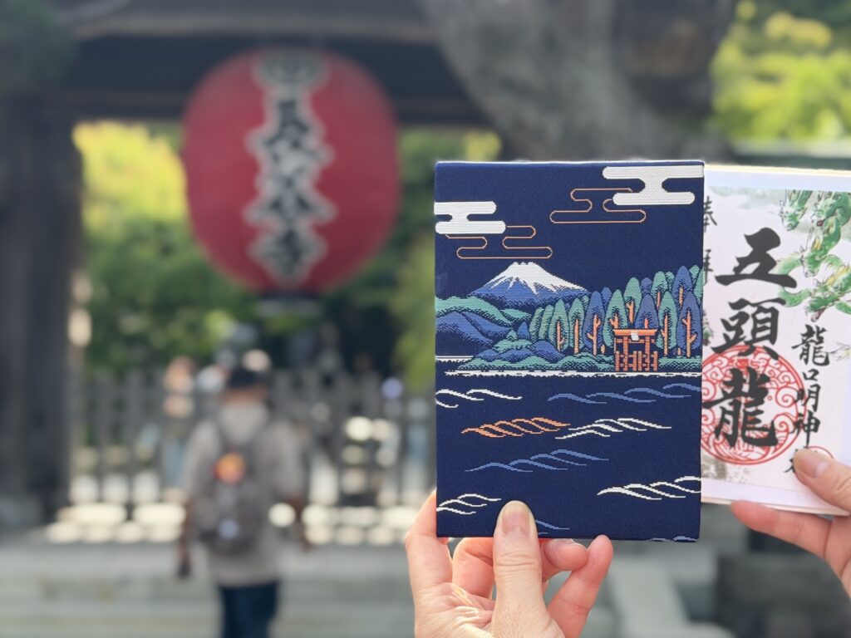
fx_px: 1180
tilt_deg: +4.2
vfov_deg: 30.3
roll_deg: -0.5
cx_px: 426
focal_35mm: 48
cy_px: 319
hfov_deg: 39.7
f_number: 1.78
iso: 64
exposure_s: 1/1070
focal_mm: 6.76
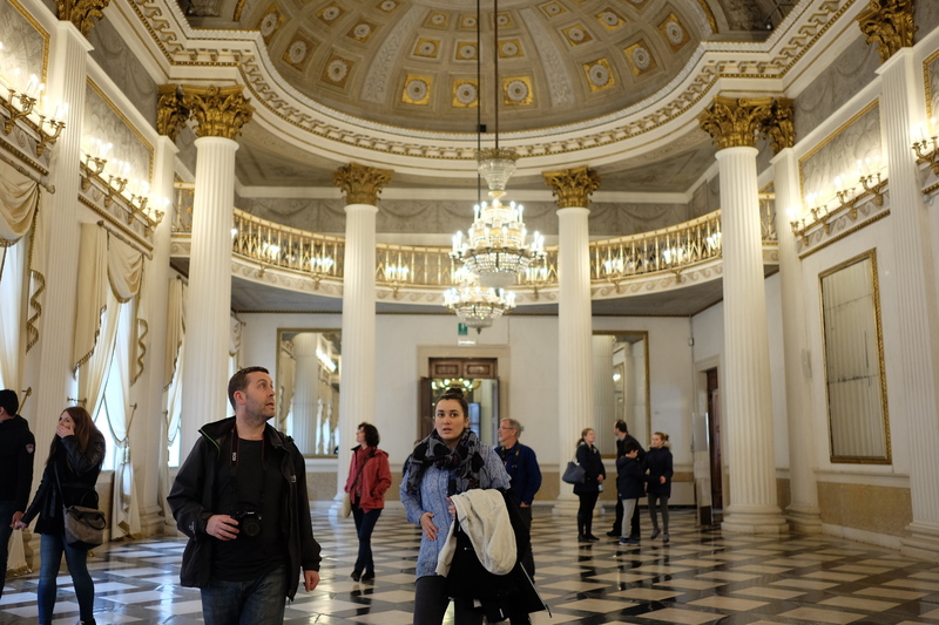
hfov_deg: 54.4
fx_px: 913
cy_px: 312
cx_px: 470
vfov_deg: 37.8
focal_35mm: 35
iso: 640
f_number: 2
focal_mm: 23
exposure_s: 1/60
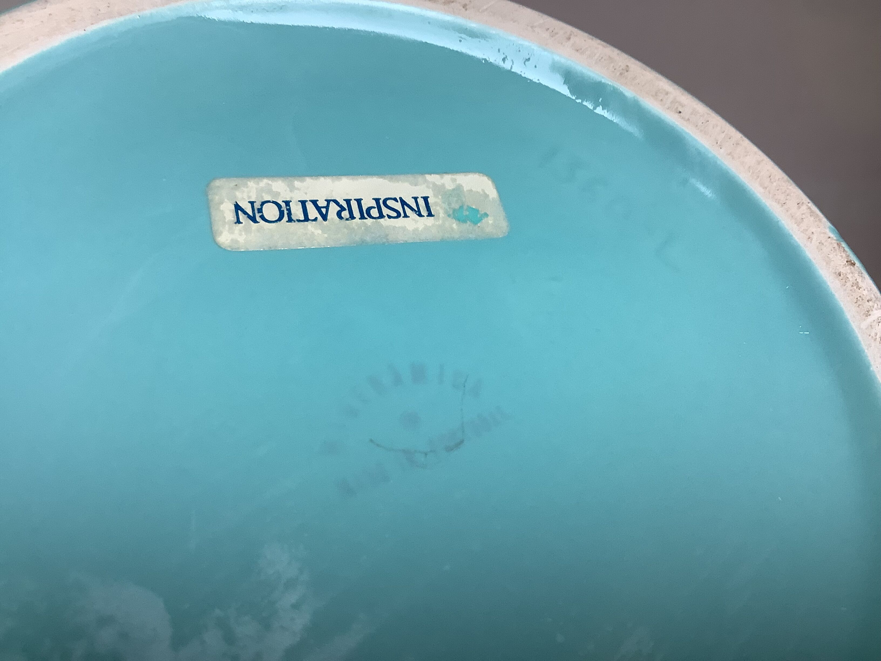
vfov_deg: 45.4
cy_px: 330
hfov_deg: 58.4
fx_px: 789
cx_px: 440
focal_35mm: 31
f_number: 2.4
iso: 64
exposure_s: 1/100
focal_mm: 3.3
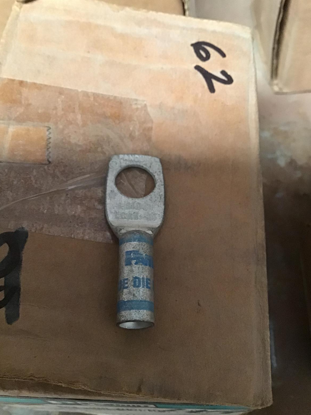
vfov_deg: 56.8
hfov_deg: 44.2
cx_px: 160
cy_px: 205
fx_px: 383
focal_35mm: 32
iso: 400
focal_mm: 3.3
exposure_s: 1/15
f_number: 2.4
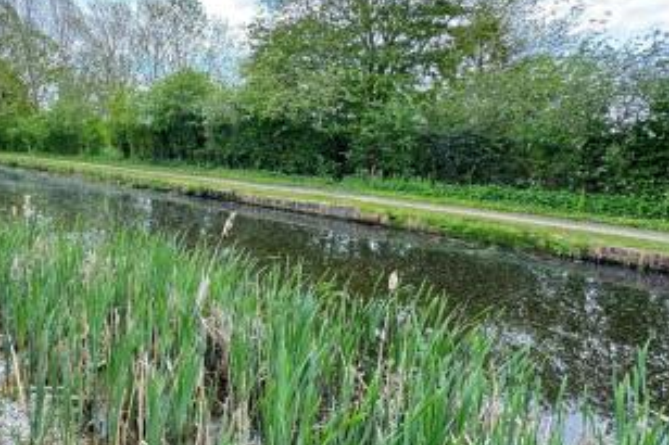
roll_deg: -0.7
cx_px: 229
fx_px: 371
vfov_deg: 61.3
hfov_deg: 81.5
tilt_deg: -3.8
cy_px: 175
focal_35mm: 20
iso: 40
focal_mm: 2.22
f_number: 2.2
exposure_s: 1/124
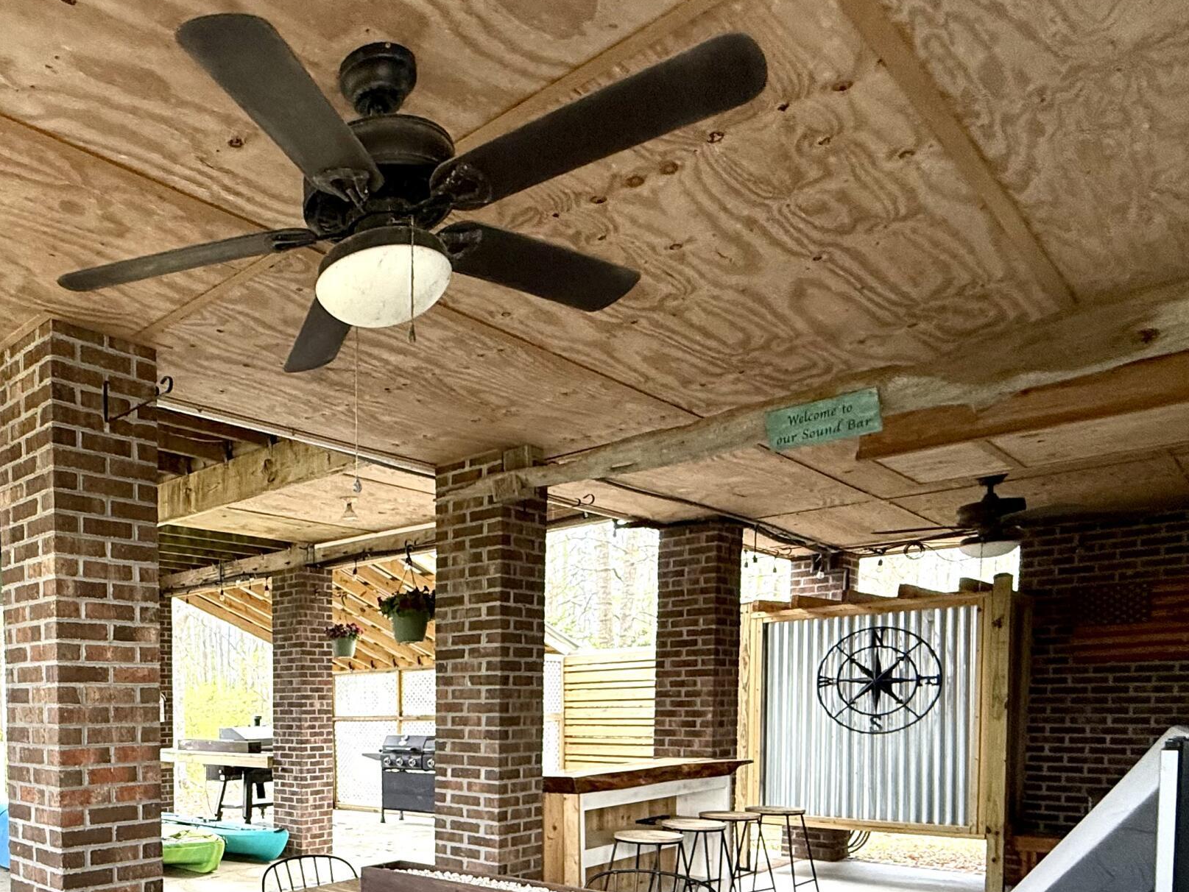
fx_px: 893
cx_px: 255
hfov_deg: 62.2
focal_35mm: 26
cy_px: 761
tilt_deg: -5.0
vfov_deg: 48.8
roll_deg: +0.3
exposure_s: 1/99
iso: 200
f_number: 2.2
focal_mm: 2.22
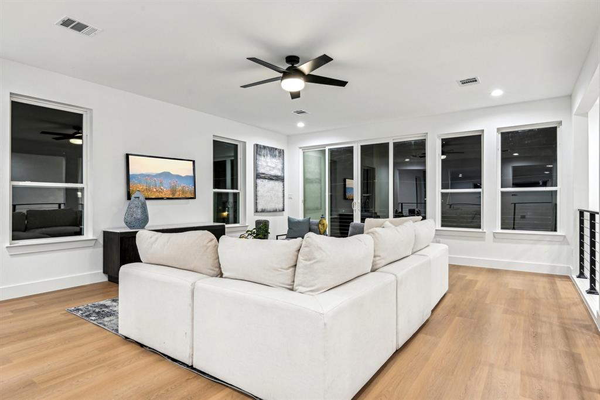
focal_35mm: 19
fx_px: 317
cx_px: 300
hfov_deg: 86.9
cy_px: 200
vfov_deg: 64.5
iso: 400
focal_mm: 19
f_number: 8
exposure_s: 1/15
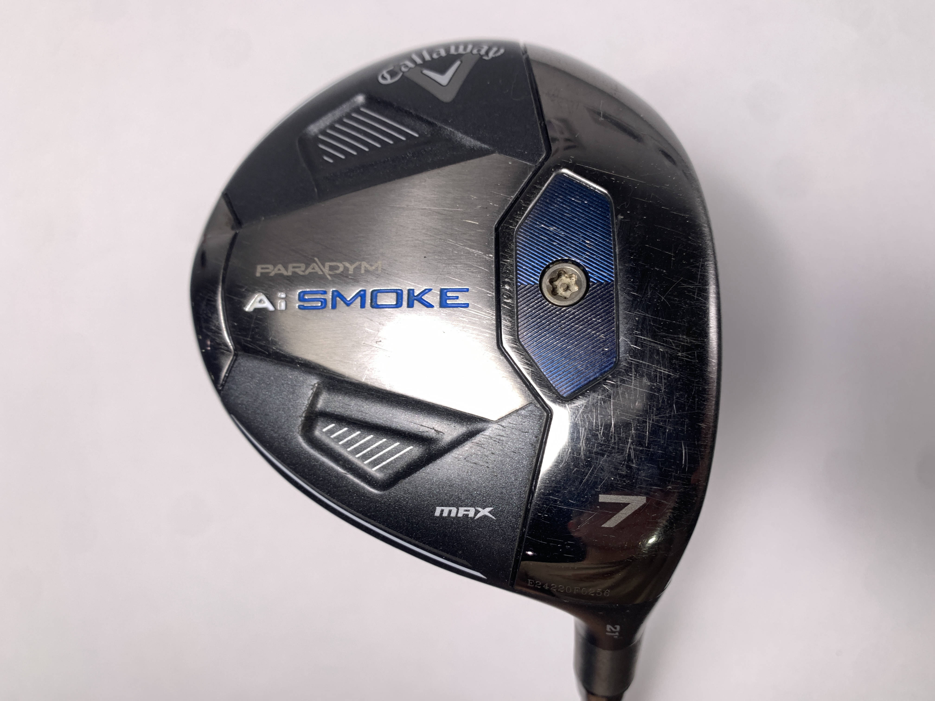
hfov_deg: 67.3
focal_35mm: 26
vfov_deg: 53.1
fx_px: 702
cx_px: 468
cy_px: 350
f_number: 1.8
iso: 25
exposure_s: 1/135
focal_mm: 4.25
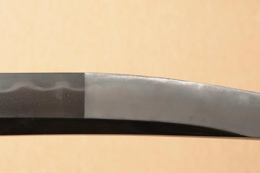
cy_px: 80
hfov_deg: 13.1
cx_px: 113
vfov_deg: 8.7
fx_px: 1133
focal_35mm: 157
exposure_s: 1/2
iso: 400
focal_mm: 90
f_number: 11
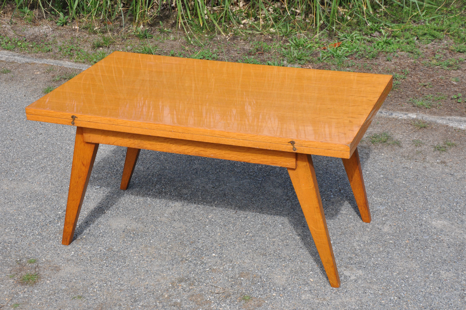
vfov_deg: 18.9
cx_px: 233
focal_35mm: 72
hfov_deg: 28.1
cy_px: 155
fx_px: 931
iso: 640
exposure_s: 1/500
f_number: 11
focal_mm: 48
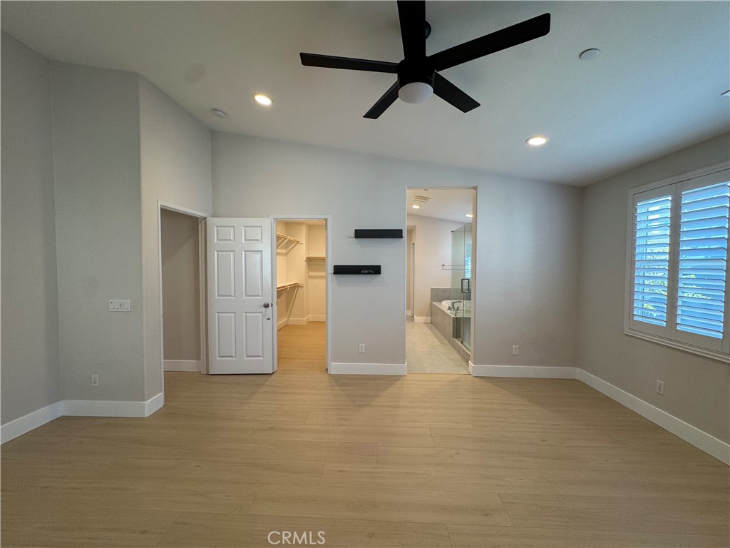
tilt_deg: -3.3
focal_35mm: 14
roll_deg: +0.3
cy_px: 274
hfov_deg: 102.1
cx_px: 365
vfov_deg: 85.7
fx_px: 295
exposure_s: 1/120
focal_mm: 2.22
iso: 125
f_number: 2.2
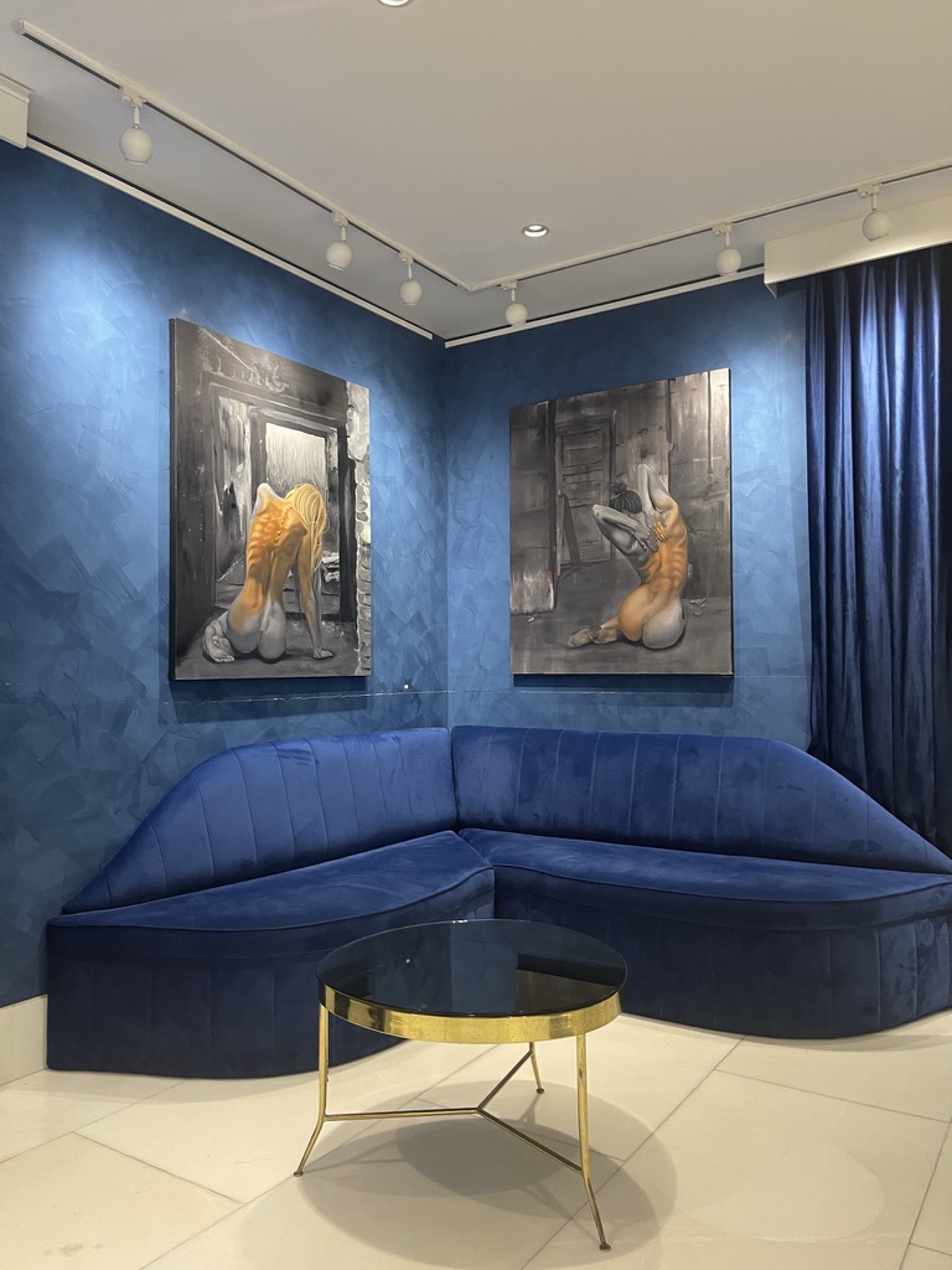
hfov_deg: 53.1
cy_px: 635
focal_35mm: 26
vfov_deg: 67.3
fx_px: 953
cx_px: 476
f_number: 1.6
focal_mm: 5.1
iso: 320
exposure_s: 1/50
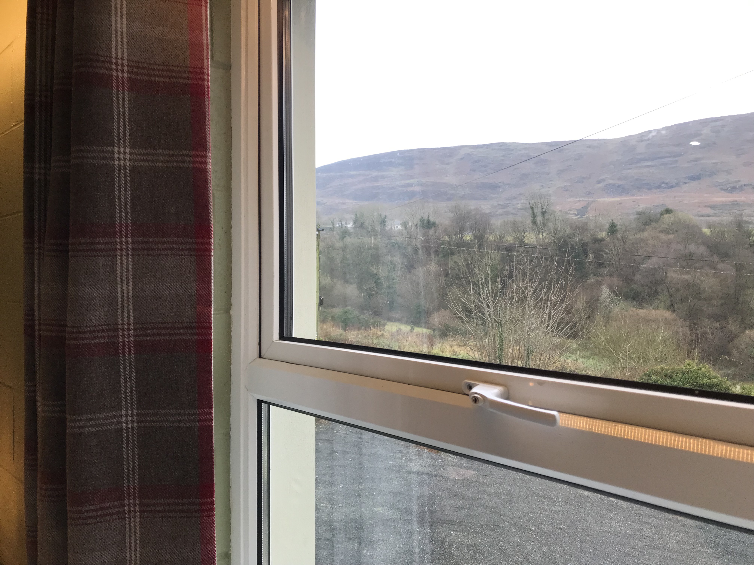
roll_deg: +0.1
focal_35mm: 28
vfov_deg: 49.7
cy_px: 282
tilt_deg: +2.4
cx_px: 377
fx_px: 610
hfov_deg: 63.4
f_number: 1.8
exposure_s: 1/100
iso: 40
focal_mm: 3.99
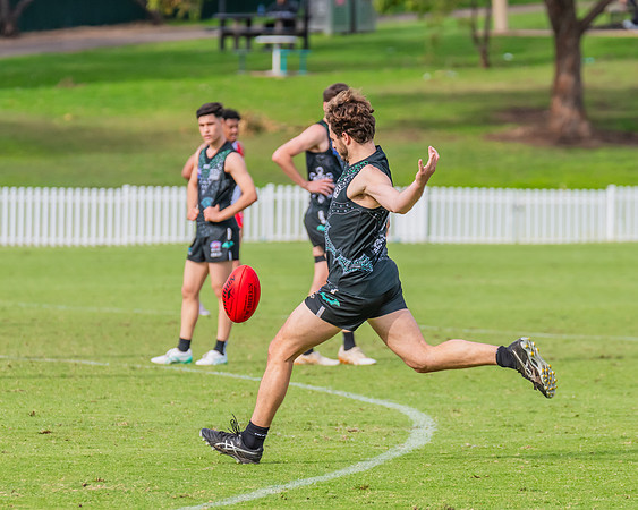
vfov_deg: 3.4
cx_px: 401
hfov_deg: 4.3
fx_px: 8569
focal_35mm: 454
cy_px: 291
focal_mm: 310
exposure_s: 1/1600
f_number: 6.3
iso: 800
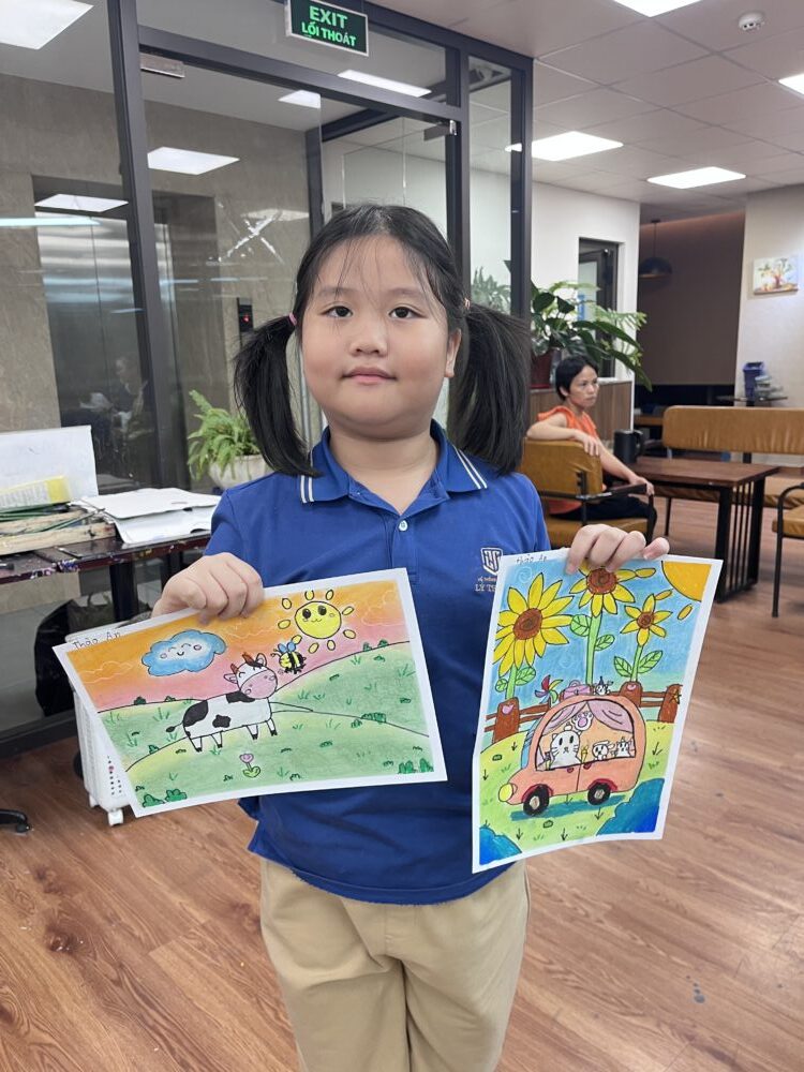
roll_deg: +3.1
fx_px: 805
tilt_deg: -12.4
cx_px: 402
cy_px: 536
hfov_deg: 53.1
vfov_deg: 67.3
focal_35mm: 26
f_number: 1.6
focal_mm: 5.1
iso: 125
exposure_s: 1/68
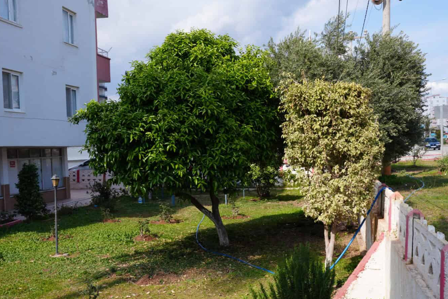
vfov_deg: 31.1
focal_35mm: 43
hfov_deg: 45.4
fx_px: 535
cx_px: 207
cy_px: 185
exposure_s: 1/125
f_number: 9
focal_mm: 28
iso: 100
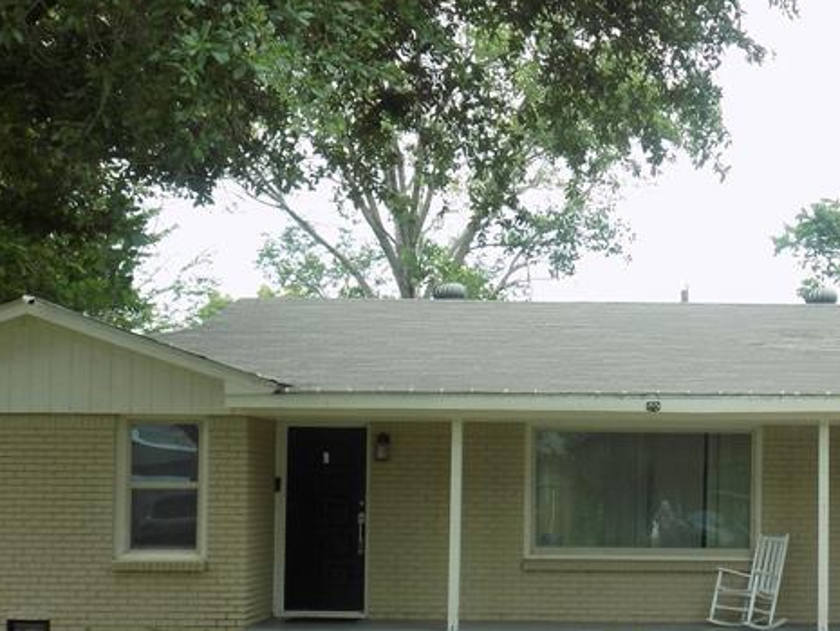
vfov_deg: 22.1
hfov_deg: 28.8
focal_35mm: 66
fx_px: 1602
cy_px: 447
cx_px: 661
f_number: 3.3
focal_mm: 5.3
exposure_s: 1/320
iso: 80
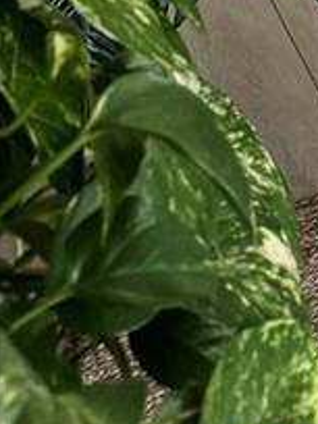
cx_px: 865
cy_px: -732
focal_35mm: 141
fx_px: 1727
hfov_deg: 9.0
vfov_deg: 10.8
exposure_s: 1/121
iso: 160
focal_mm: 6.76
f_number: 1.78
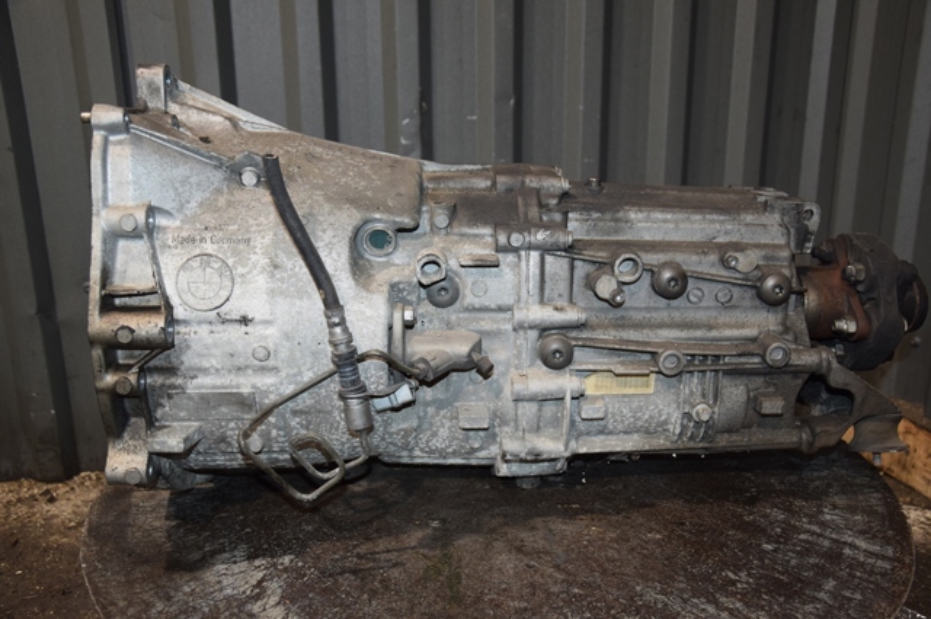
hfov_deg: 53.2
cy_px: 310
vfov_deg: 36.8
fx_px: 930
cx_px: 466
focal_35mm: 36
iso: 800
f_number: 5
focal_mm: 24
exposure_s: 1/60
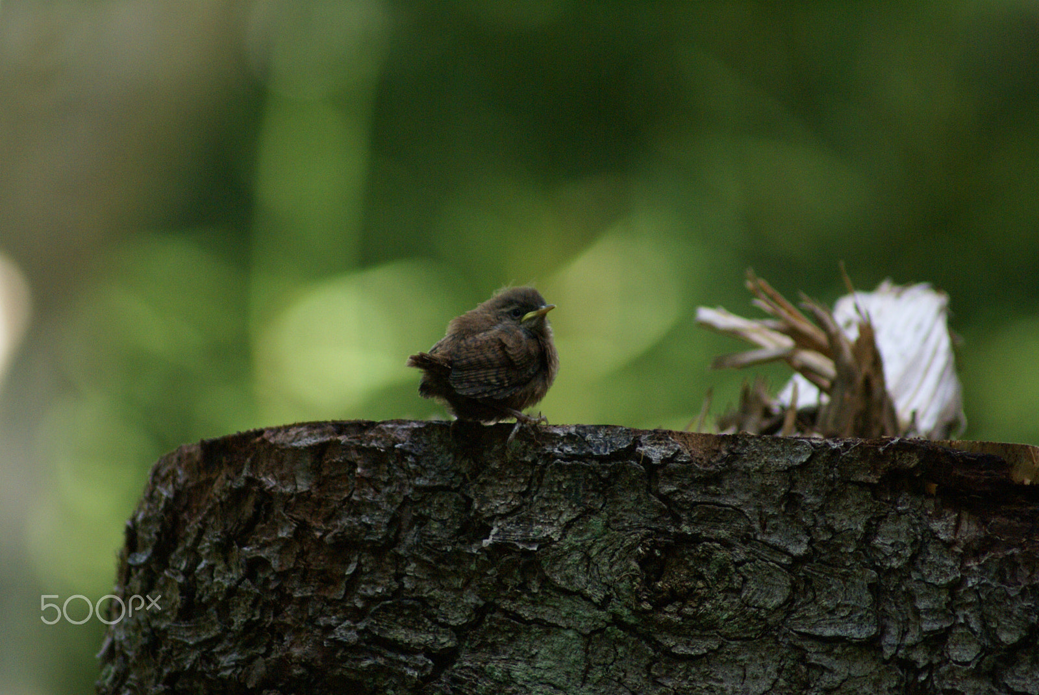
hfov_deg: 4.6
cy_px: 348
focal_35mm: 450
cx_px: 520
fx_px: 13003
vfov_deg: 3.1
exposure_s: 1/250
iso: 400
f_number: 5.6
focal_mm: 300
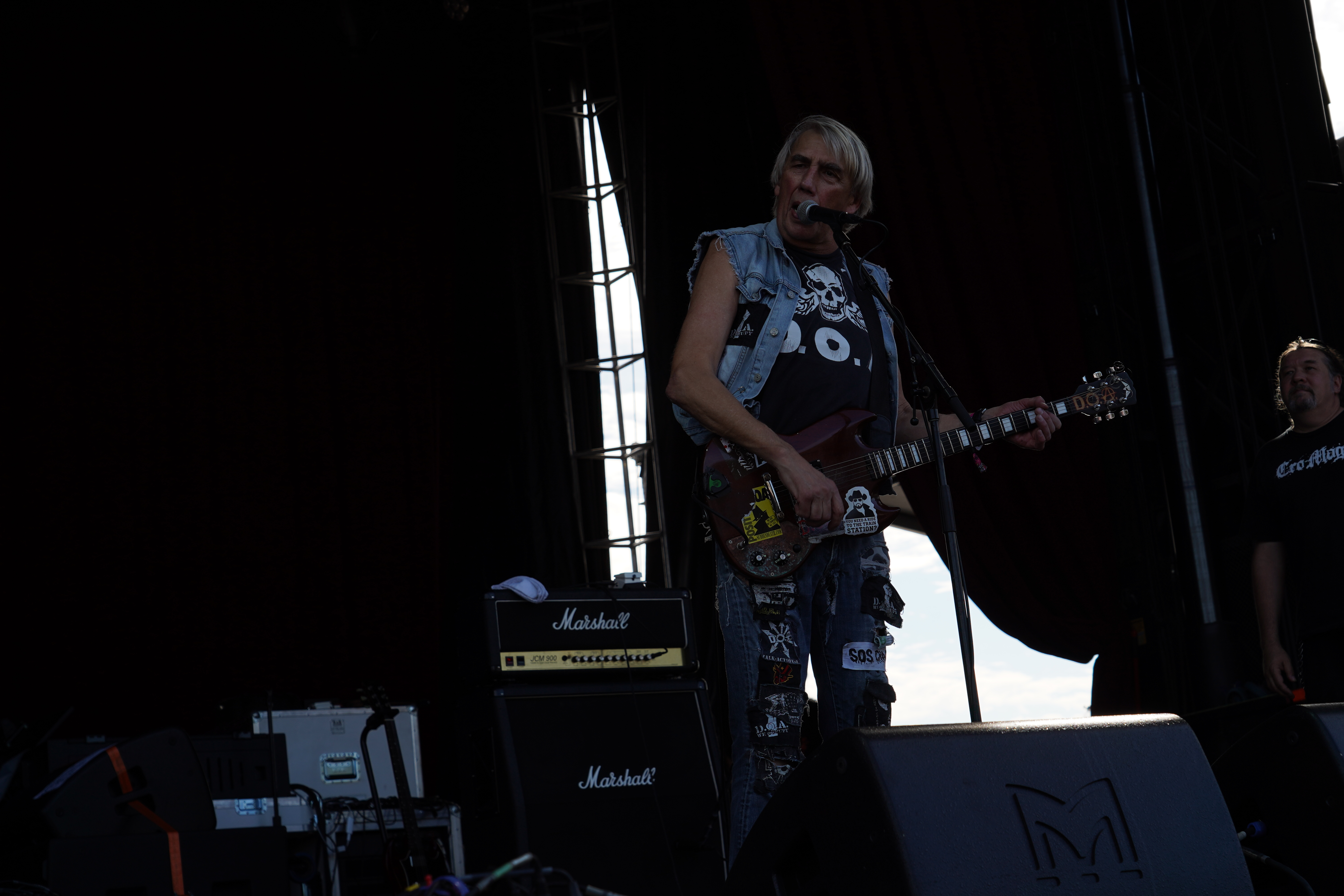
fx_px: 2314
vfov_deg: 21.9
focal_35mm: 62
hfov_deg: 32.4
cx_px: 672
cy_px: 448
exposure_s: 1/320
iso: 100
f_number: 6.3
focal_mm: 62
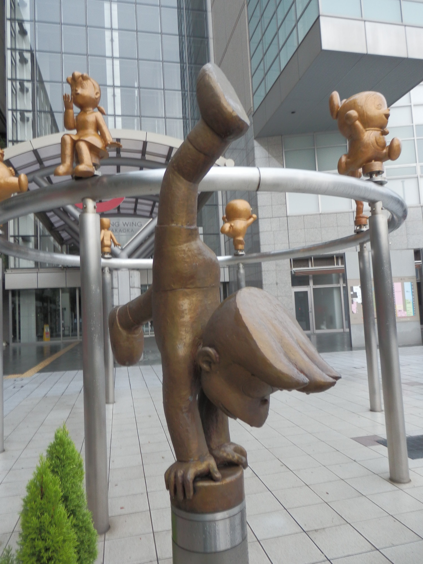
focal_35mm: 25
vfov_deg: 69.4
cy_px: 282
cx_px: 212
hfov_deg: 54.9
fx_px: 407
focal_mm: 4.5
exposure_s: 1/30
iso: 160
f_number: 3
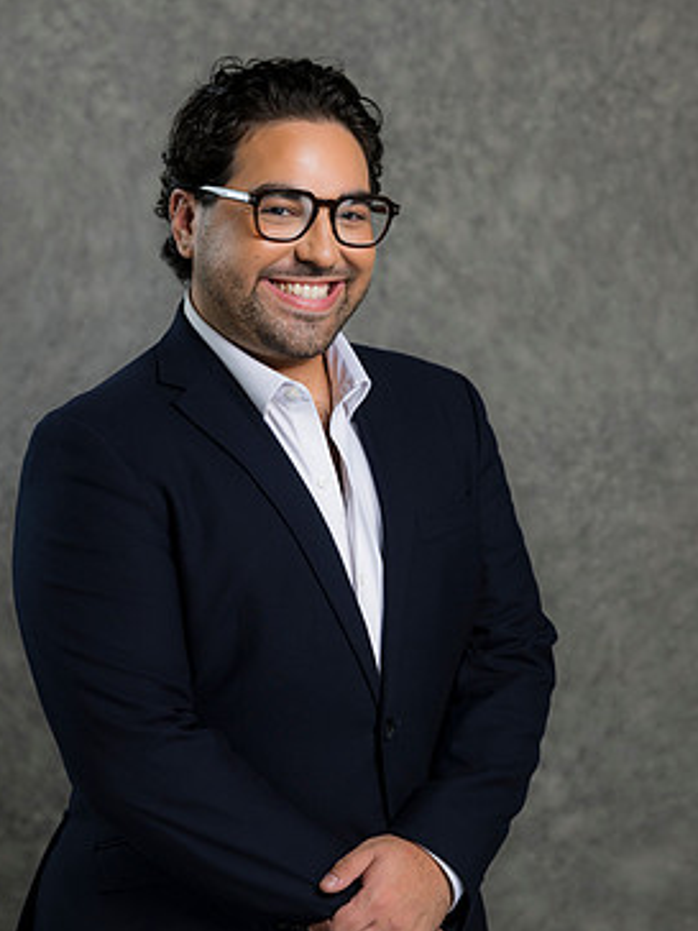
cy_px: 570
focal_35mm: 101
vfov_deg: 19.4
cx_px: 325
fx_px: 2715
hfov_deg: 14.6
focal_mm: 85
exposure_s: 1/200
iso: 125
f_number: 5
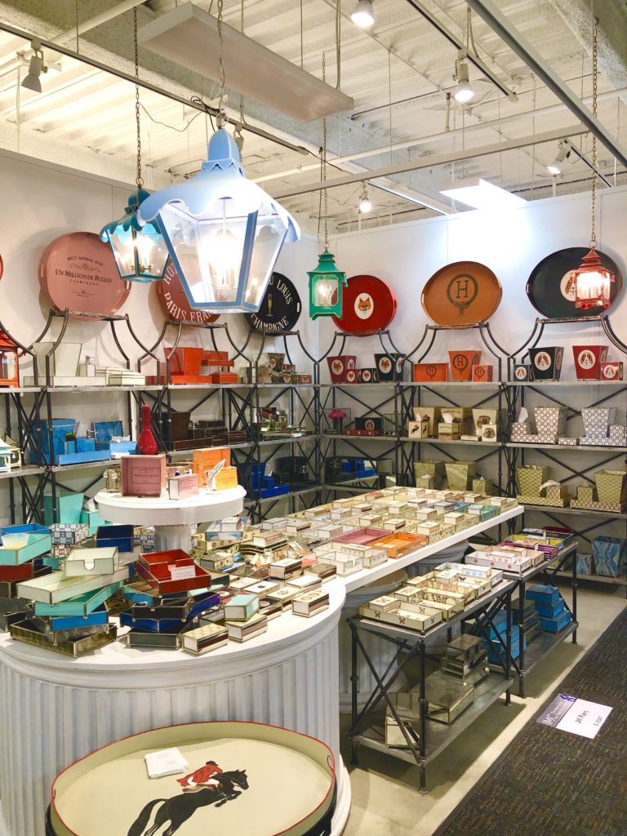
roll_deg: +0.5
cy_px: 418
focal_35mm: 28
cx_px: 314
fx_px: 676
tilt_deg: -3.1
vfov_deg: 63.4
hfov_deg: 49.7
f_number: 1.8
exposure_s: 1/24
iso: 40
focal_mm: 3.99
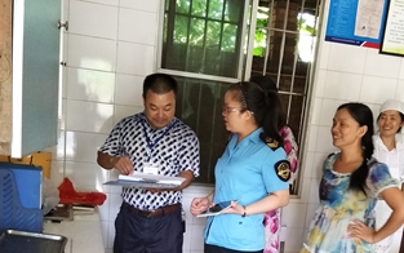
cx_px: 231
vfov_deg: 28.1
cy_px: 228
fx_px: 485
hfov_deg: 45.1
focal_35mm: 44
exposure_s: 1/25
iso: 400
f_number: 2
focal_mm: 3.88
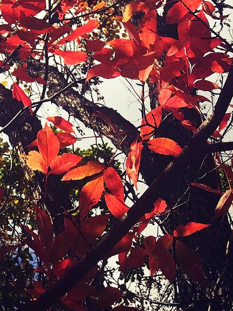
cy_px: -74
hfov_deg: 17.4
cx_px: -23
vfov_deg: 21.9
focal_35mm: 82
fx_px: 736
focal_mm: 4.15
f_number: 2.2
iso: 32
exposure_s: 1/3049
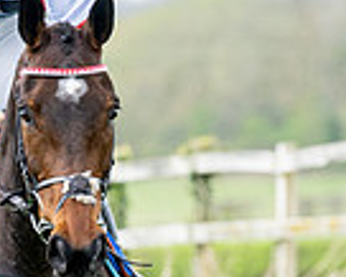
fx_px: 12113
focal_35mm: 1182
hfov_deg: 1.6
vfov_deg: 1.3
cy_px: 344
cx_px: 215
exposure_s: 1/1000
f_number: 4
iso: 400
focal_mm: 170
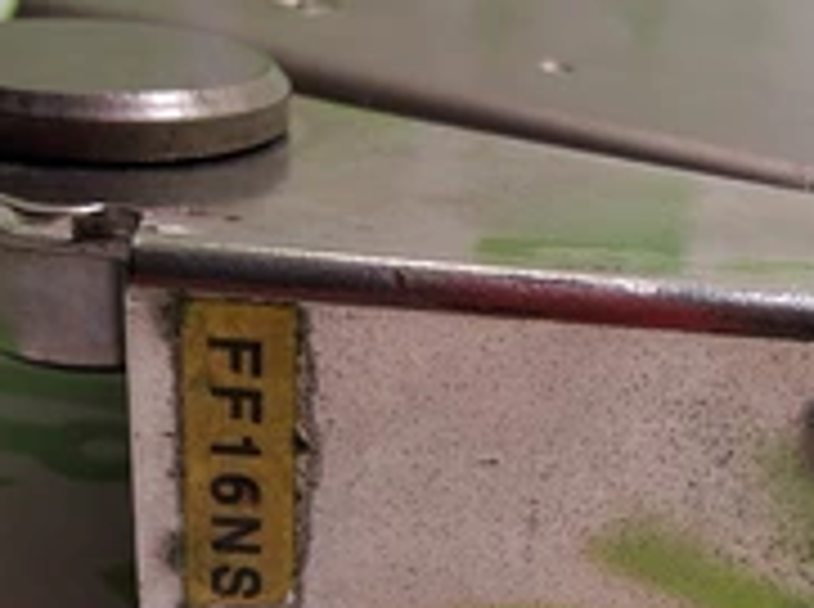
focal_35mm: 62
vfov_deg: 23.0
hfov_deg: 31.0
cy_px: 549
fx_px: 1455
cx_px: 535
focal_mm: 2.91
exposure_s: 1/60
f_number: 1.9
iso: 64
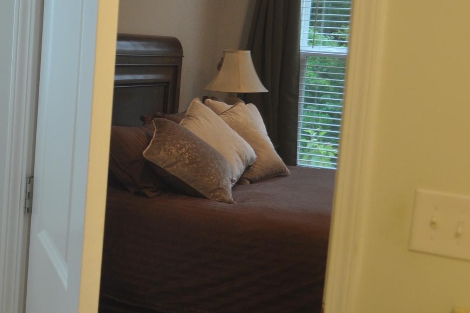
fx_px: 1266
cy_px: 93
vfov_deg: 14.1
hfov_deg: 20.2
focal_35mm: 97
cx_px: -36
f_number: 5
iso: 400
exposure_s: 1/25
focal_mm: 24
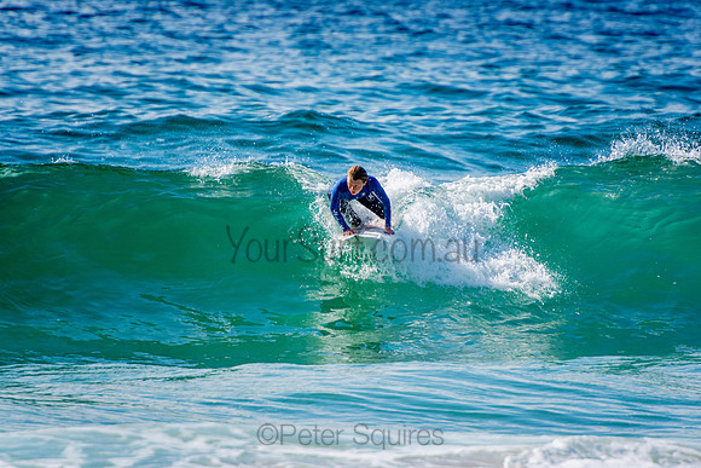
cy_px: 234
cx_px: 350
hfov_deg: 3.4
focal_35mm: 600
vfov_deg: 2.3
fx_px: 11686
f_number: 5.6
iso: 320
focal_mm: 400
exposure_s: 1/2000
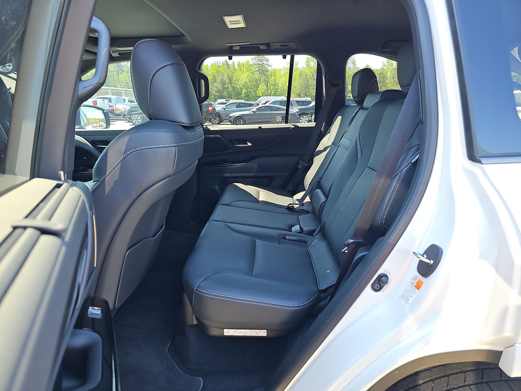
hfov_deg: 73.9
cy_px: 196
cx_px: 260
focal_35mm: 23
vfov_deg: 58.9
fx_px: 346
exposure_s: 1/59
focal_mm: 6.3
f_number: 1.7
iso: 119
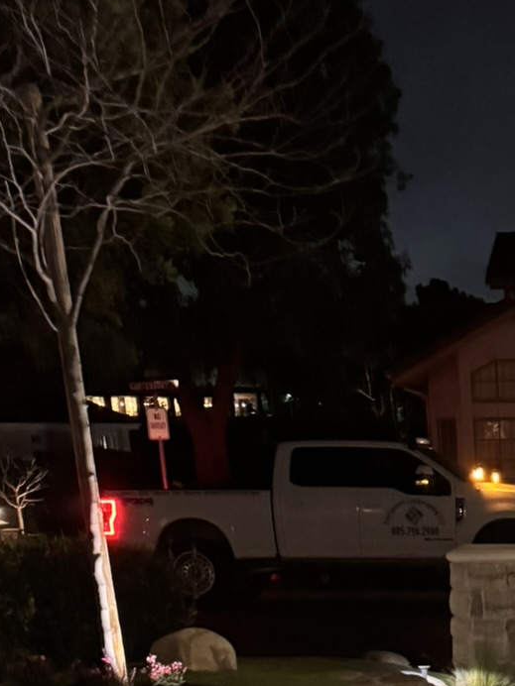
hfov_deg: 19.2
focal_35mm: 71
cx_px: 658
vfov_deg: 23.7
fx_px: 1408
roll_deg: -1.2
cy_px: 920
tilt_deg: -17.2
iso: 1000
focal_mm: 6.76
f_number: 1.78
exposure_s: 1/30
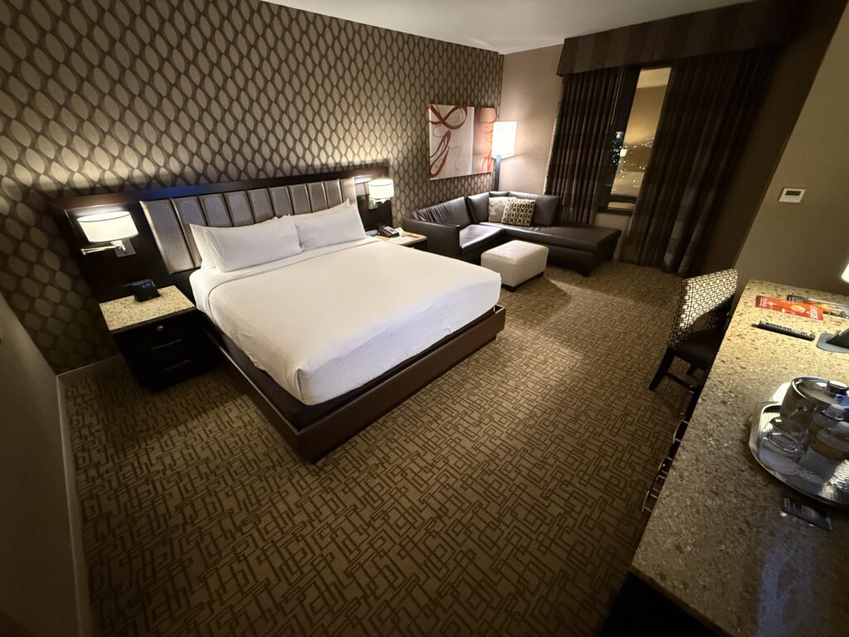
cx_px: 424
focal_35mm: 14
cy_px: 318
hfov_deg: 102.1
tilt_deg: -27.4
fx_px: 343
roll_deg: +1.4
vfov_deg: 85.7
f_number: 2.2
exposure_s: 1/60
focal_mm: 2.22
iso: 1250
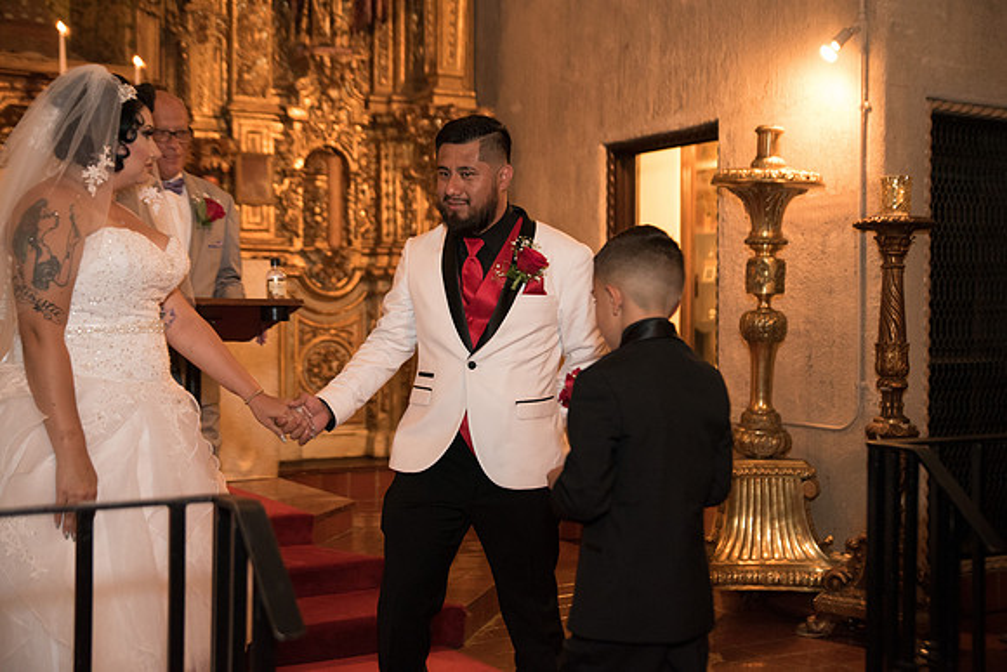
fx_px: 1231
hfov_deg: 44.5
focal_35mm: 44
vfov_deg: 30.5
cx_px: 504
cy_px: 336
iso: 4000
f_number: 2.8
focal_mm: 44
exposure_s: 1/80
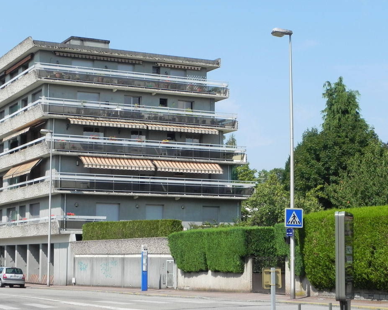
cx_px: 189
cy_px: 156
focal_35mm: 79
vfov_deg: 19.4
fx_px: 907
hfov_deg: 24.1
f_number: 7.1
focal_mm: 13.4
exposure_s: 1/343
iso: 160
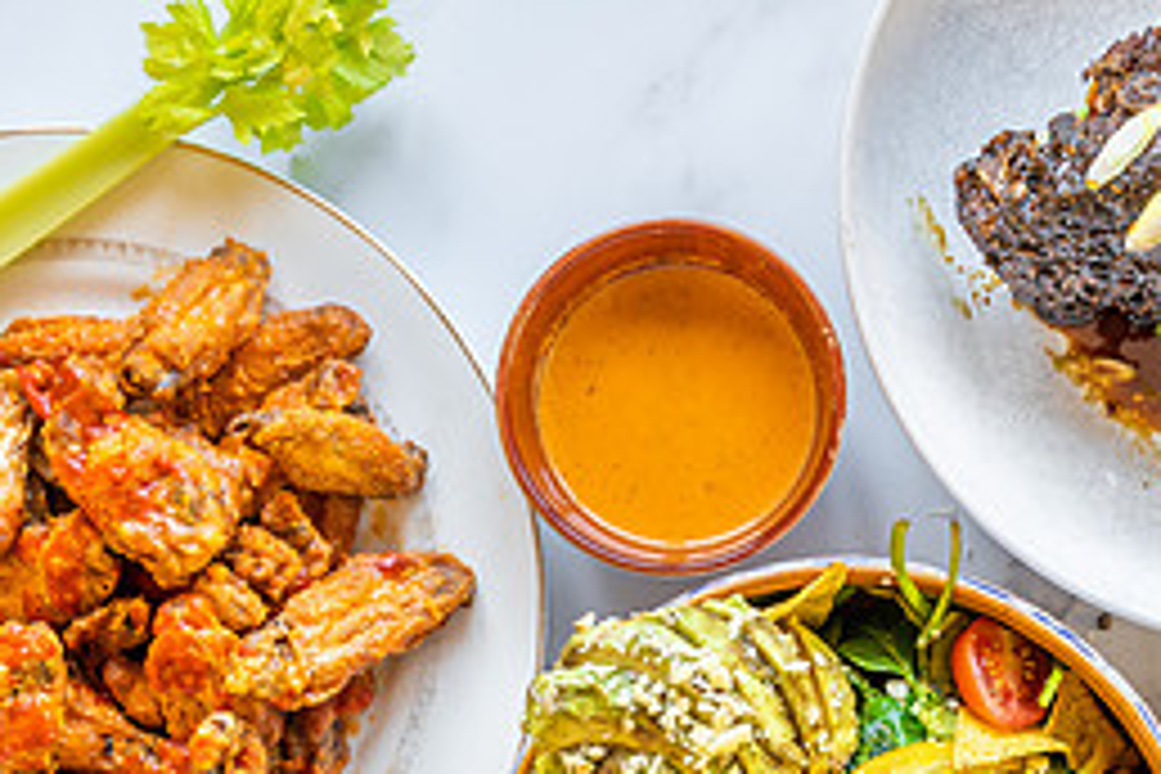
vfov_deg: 14.8
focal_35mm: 90
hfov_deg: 22.5
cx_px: 832
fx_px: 2902
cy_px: 866
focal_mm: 40
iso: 100
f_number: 7.1
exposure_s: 1.6
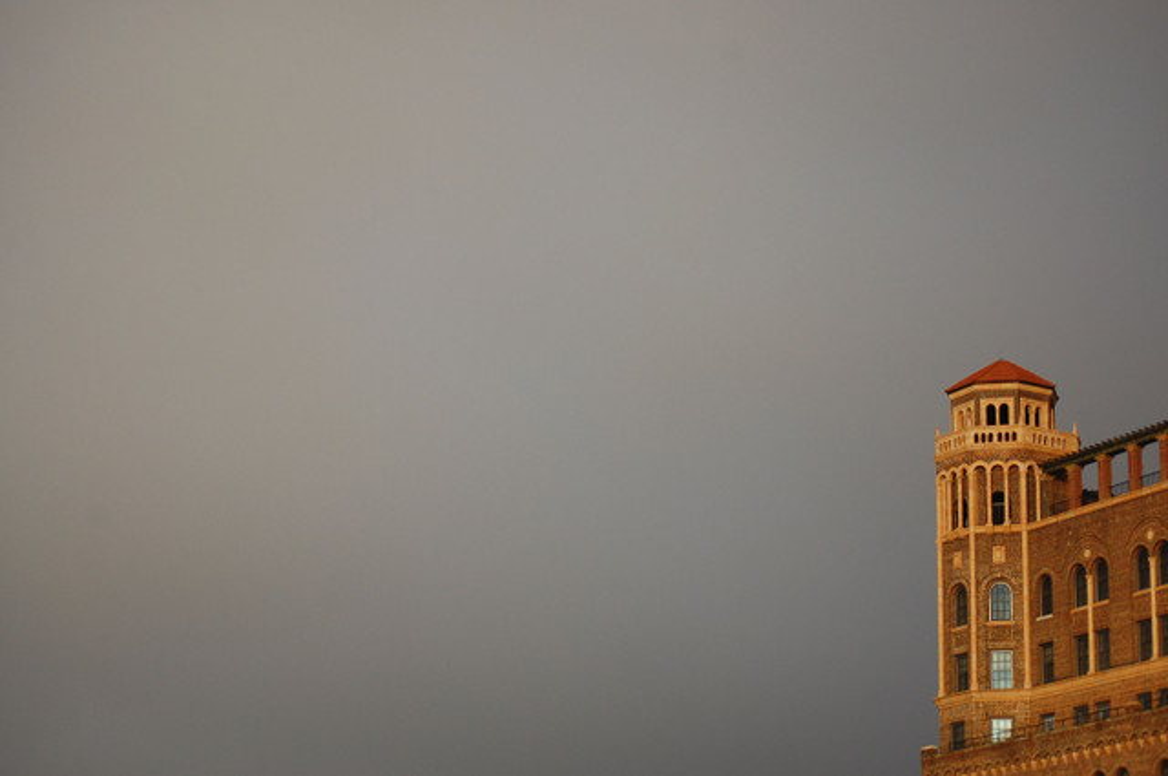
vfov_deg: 16.5
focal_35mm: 82
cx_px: 584
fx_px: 2673
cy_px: 388
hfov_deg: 24.6
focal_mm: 55
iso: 400
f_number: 4.5
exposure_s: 1/1600
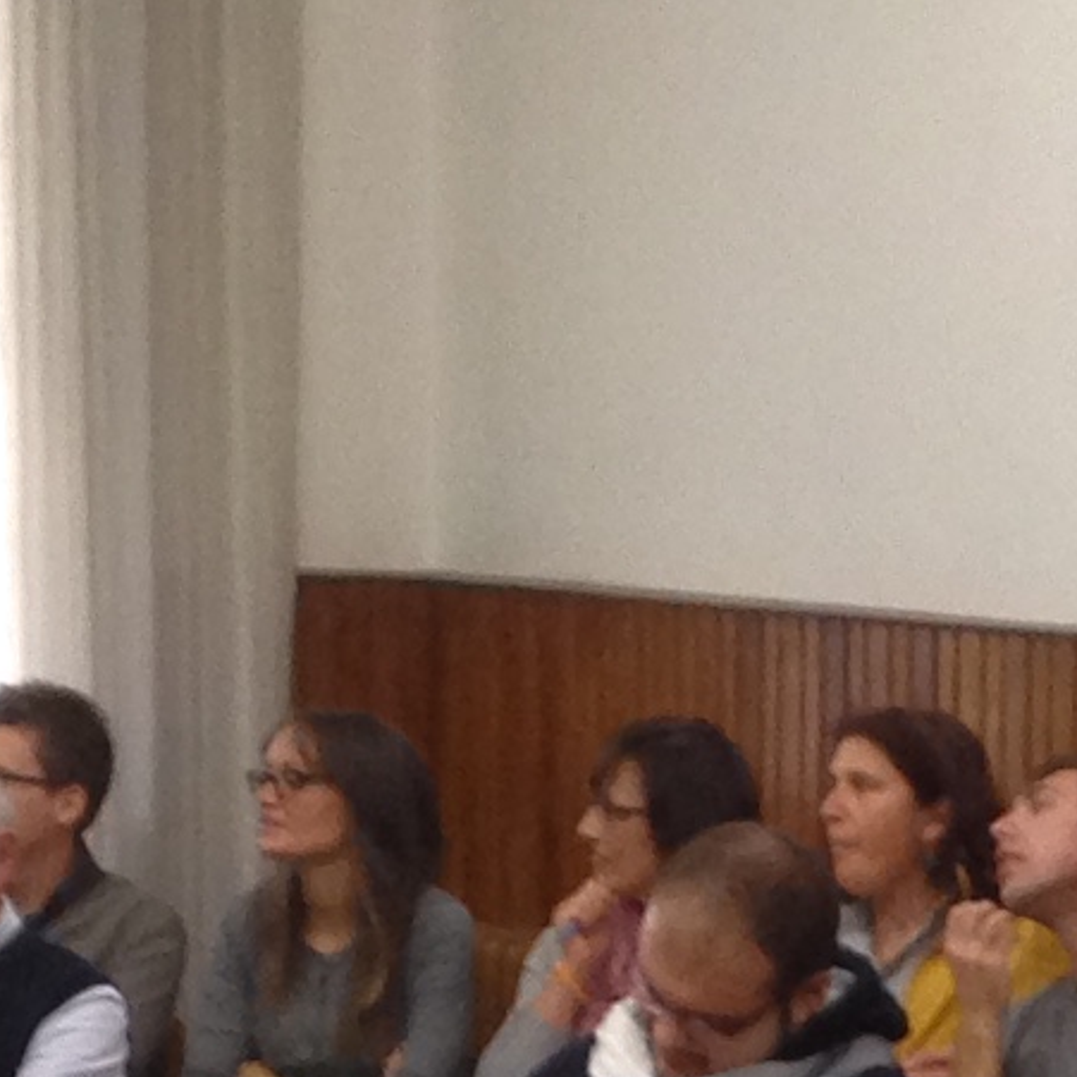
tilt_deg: -10.5
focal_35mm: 211
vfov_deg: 8.1
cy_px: 1698
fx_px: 7427
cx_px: 1268
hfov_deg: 8.2
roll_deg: -1.7
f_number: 2.4
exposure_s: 1/20
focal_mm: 4.12
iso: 125
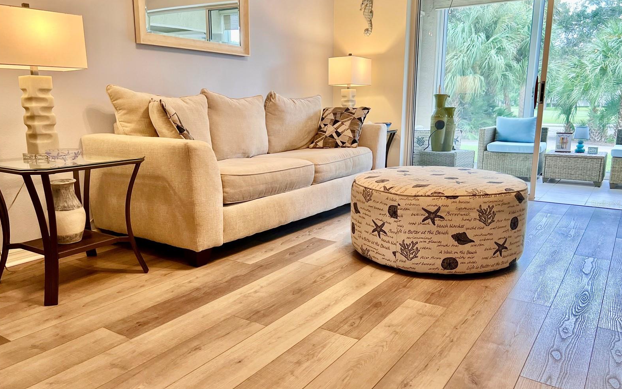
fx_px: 475
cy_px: 204
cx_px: 313
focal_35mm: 28
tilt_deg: -12.1
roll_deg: -0.2
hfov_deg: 66.5
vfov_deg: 44.5
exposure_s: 1/120
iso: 125
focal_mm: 5.7
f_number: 1.5
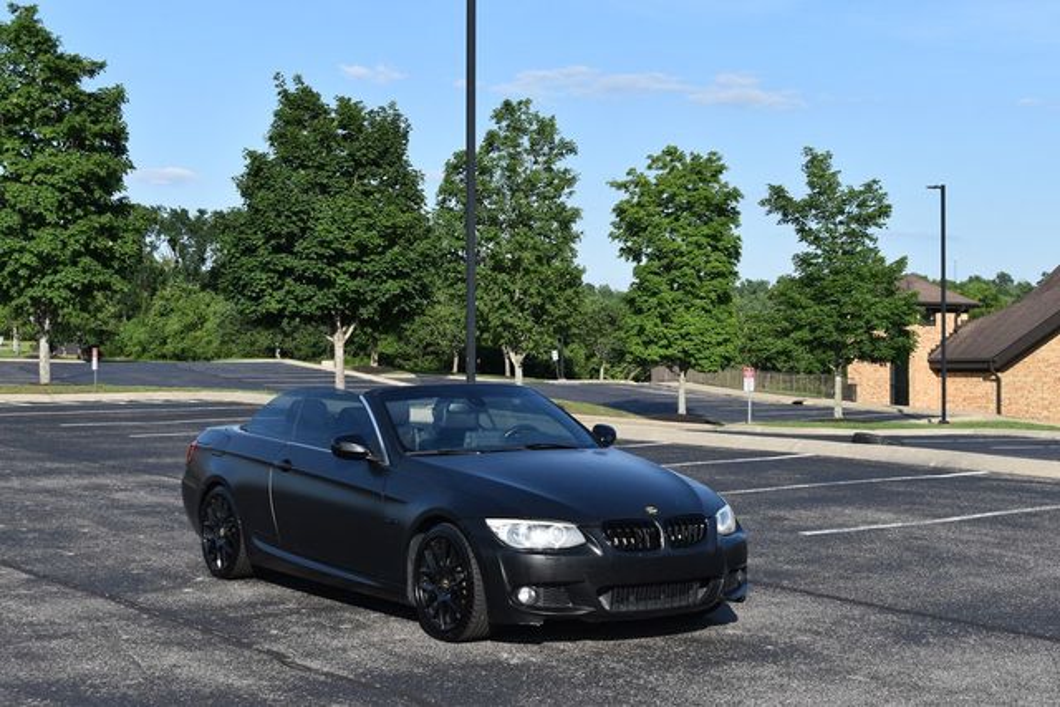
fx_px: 1767
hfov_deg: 33.4
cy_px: 354
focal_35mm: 60
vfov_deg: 22.6
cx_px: 530
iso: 125
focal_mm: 40
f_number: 8
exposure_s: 1/250
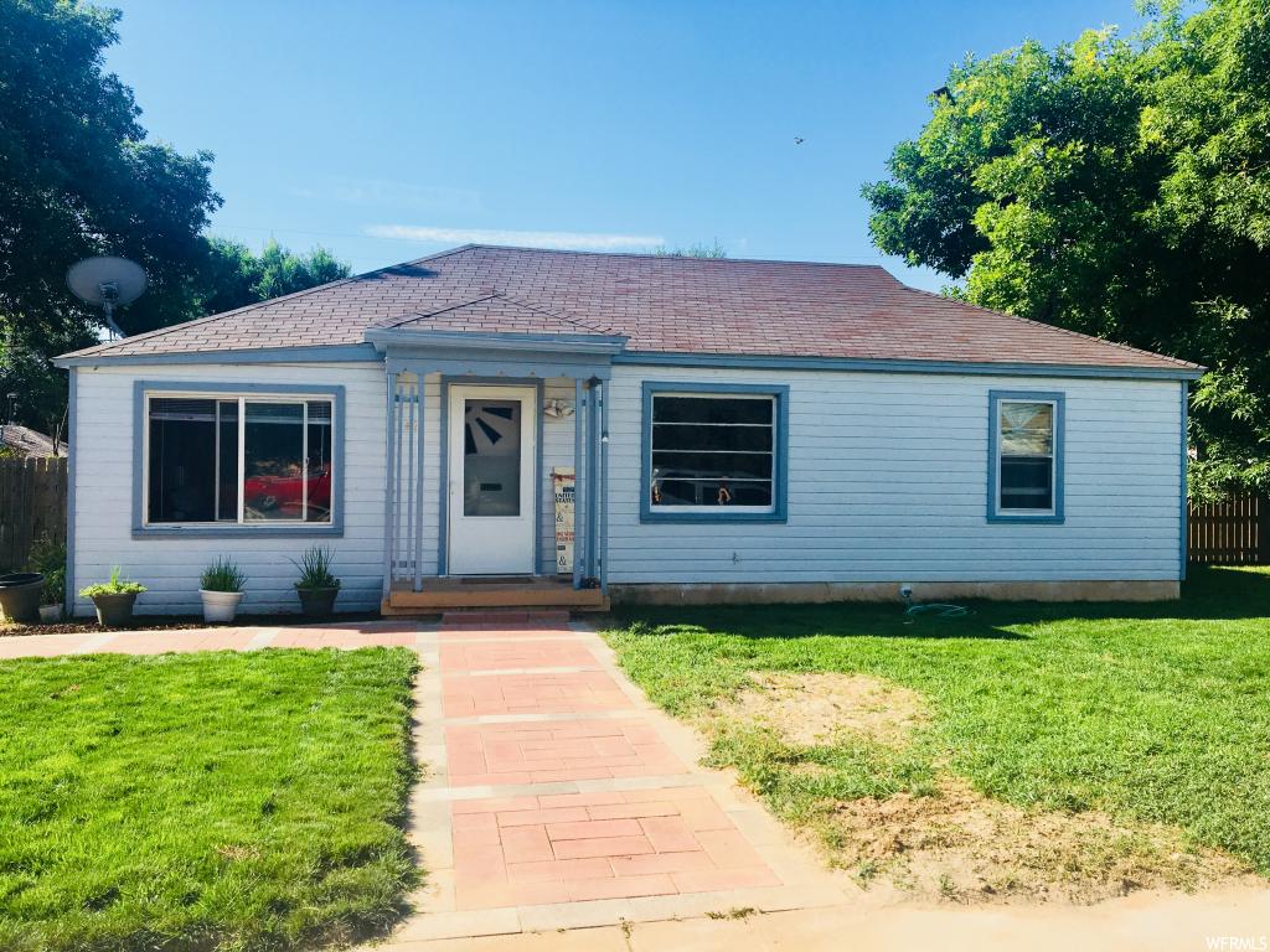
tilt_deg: -0.3
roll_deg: -0.4
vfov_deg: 48.2
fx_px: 1064
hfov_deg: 61.7
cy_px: 476
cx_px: 635
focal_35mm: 29
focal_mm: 4.15
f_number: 2.2
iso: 25
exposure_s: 1/1451
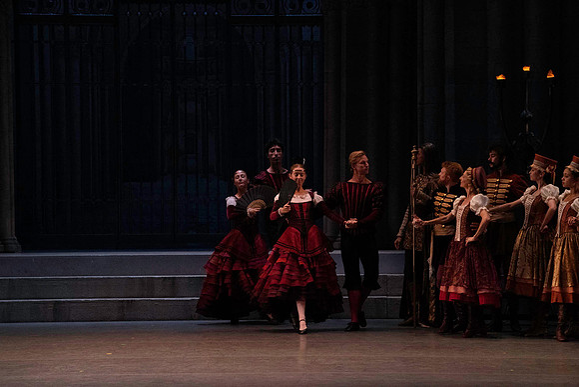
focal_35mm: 189
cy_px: 194
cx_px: 290
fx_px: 3040
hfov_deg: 10.9
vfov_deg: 7.3
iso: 12800
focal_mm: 189
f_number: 7.1
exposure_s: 1/400
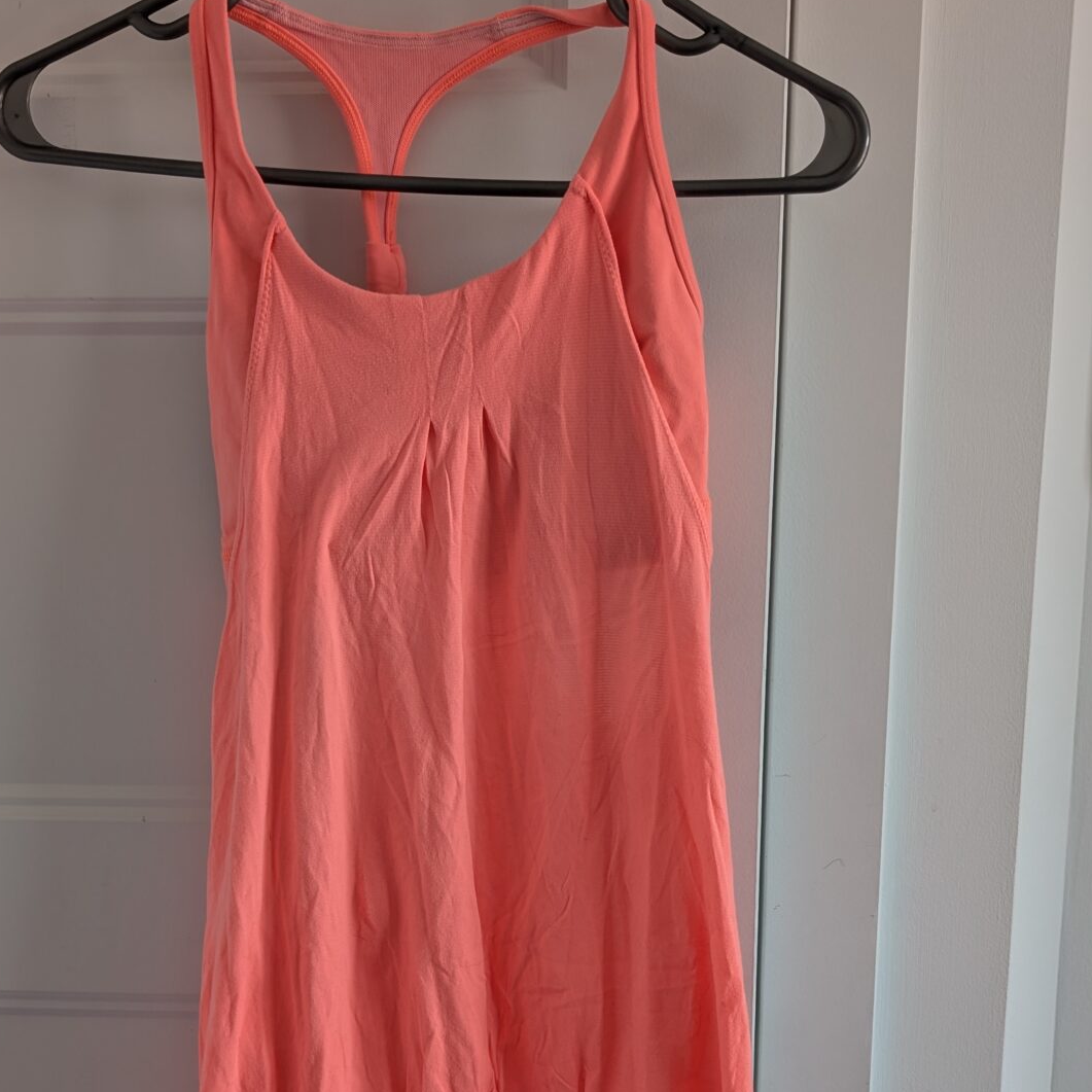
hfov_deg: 40.9
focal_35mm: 41
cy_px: 717
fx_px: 1463
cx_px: 482
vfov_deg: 40.5
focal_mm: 6.9
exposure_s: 1/161
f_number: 1.68
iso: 59
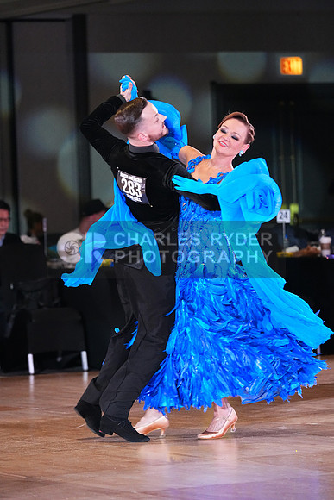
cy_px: 250
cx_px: 167
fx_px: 2781
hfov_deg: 6.9
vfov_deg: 10.3
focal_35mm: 200
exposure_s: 1/400
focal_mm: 200
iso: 8000
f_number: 4.5
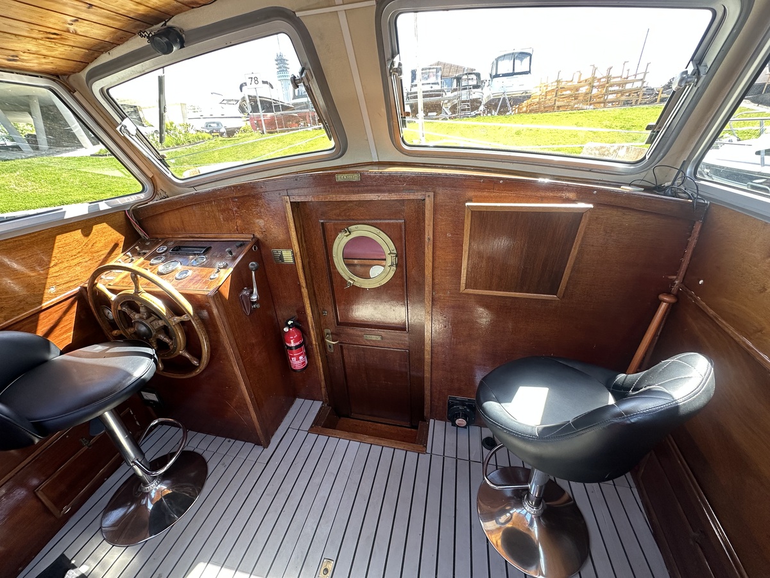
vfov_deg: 85.7
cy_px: 289
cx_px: 385
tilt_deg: -25.3
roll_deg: +3.7
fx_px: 311
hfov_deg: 102.1
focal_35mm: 14
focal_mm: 2.22
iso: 100
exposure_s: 1/99
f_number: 2.2
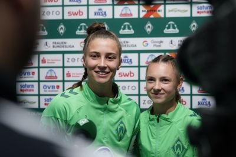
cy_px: 78
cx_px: 118
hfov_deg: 36.2
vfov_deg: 24.6
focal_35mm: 55
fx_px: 361
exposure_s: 1/200
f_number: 2.8
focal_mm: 55
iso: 500
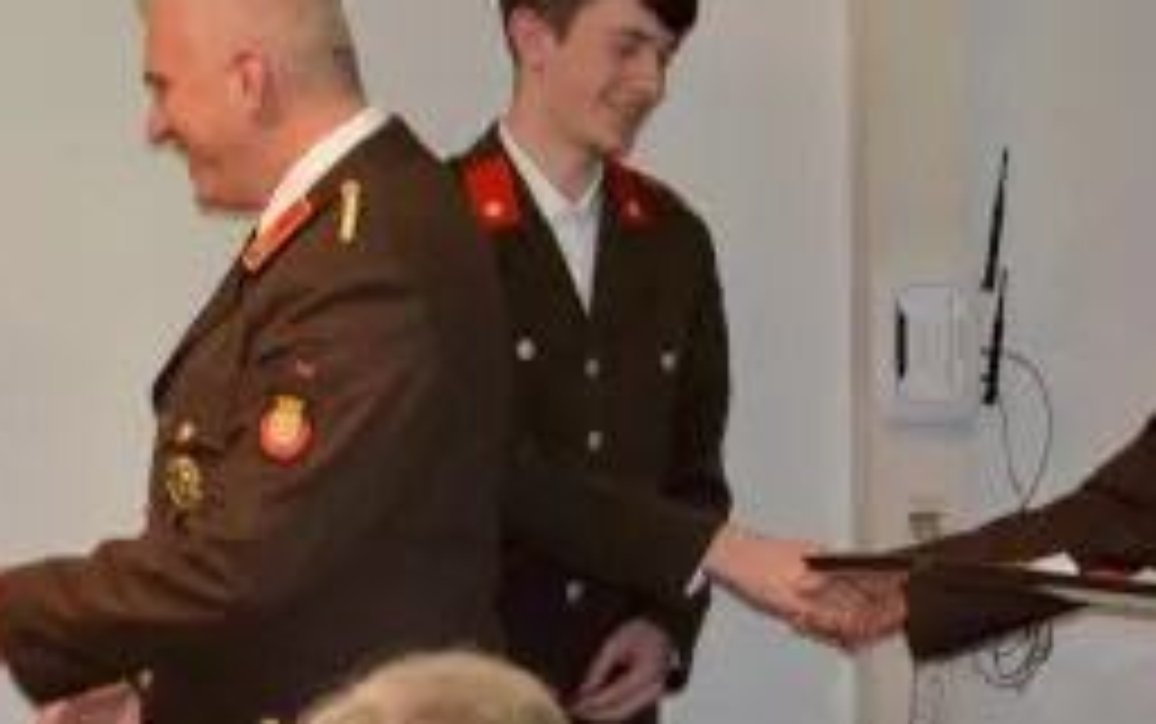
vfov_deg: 8.5
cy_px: 499
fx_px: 4855
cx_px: 499
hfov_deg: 13.6
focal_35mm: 154
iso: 3200
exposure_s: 1/60
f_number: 4.5
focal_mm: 40
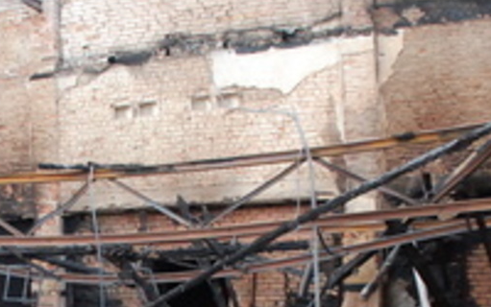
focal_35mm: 69
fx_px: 924
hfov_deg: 29.1
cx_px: 103
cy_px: 347
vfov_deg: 18.1
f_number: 3.5
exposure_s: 1/1000
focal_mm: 18
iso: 1250
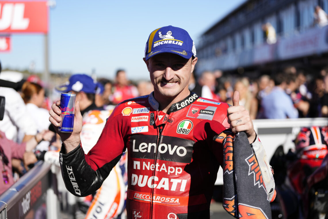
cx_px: 164
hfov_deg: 28.1
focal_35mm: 72
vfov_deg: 18.9
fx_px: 656
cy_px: 110
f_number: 2.8
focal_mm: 72
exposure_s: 1/2000
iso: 100
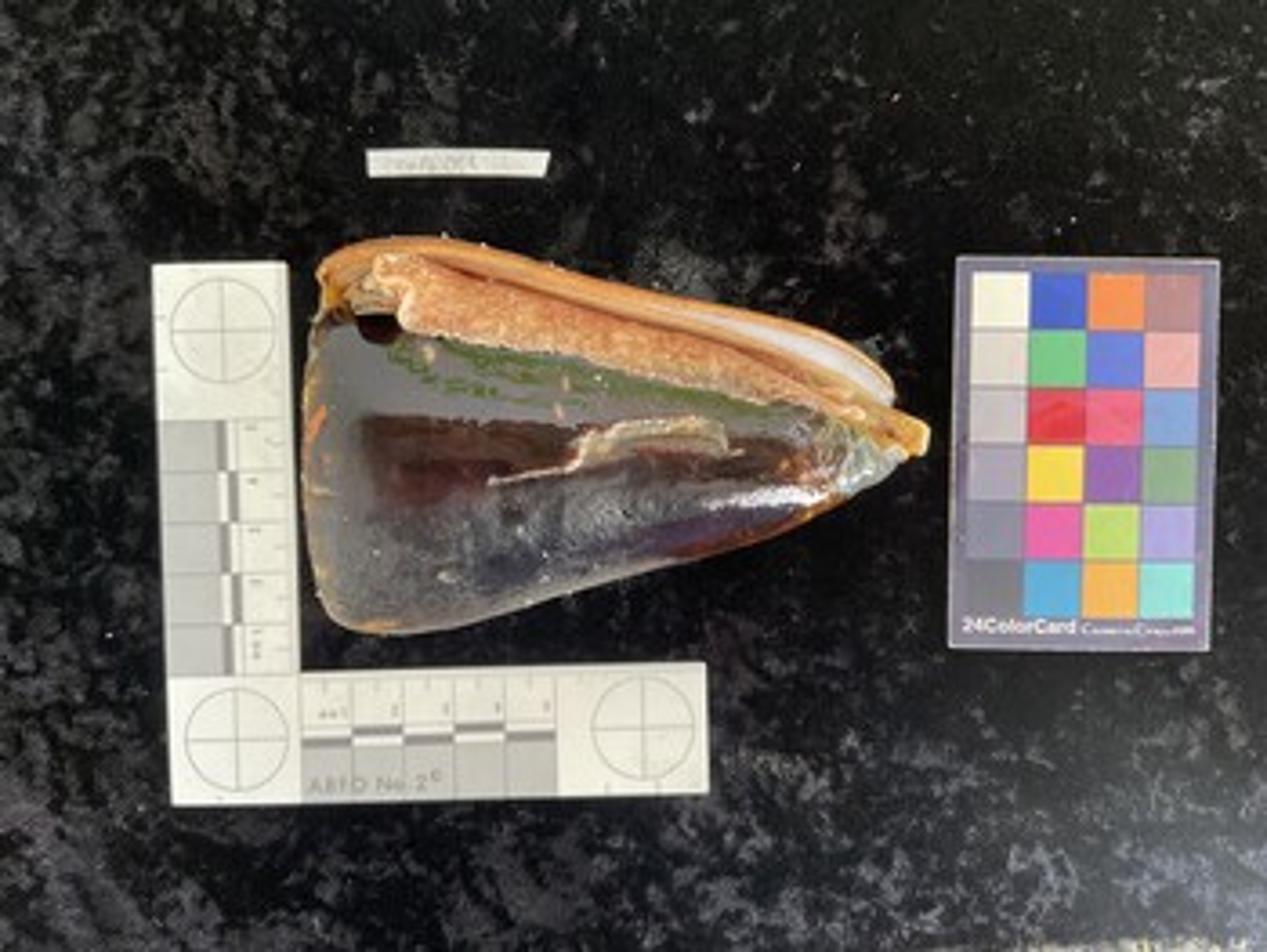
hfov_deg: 61.6
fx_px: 1062
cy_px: 476
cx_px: 634
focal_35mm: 29
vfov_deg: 48.3
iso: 100
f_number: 1.8
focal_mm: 3
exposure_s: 1/60
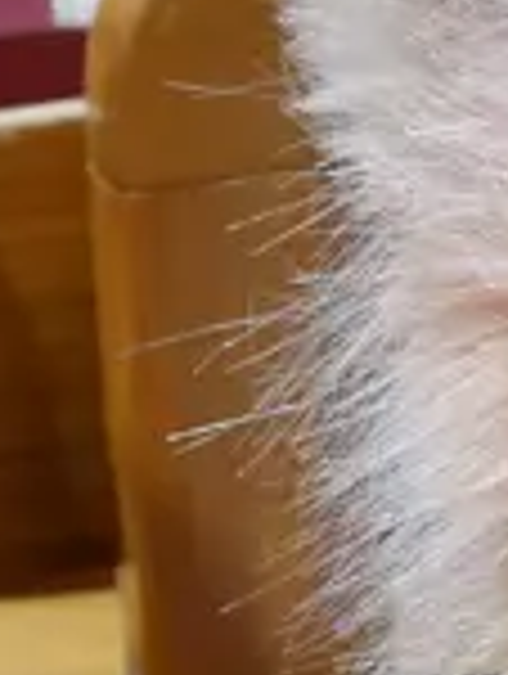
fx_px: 5327
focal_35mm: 273
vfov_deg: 7.0
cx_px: 910
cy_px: 1413
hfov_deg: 5.4
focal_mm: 20
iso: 640
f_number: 4.5
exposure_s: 1/60
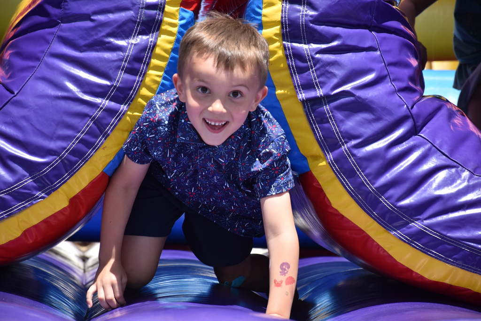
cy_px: 160
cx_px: 240
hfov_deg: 9.8
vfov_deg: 6.5
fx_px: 2806
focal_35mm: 210
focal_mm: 140
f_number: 5.6
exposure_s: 1/1000
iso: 320
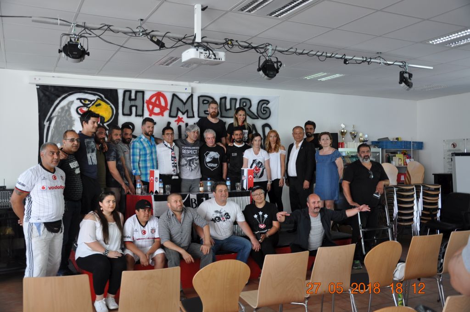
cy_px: 156
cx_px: 235
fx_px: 430
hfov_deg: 57.3
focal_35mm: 33
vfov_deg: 39.9
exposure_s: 1/20
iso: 200
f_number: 3.8
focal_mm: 22
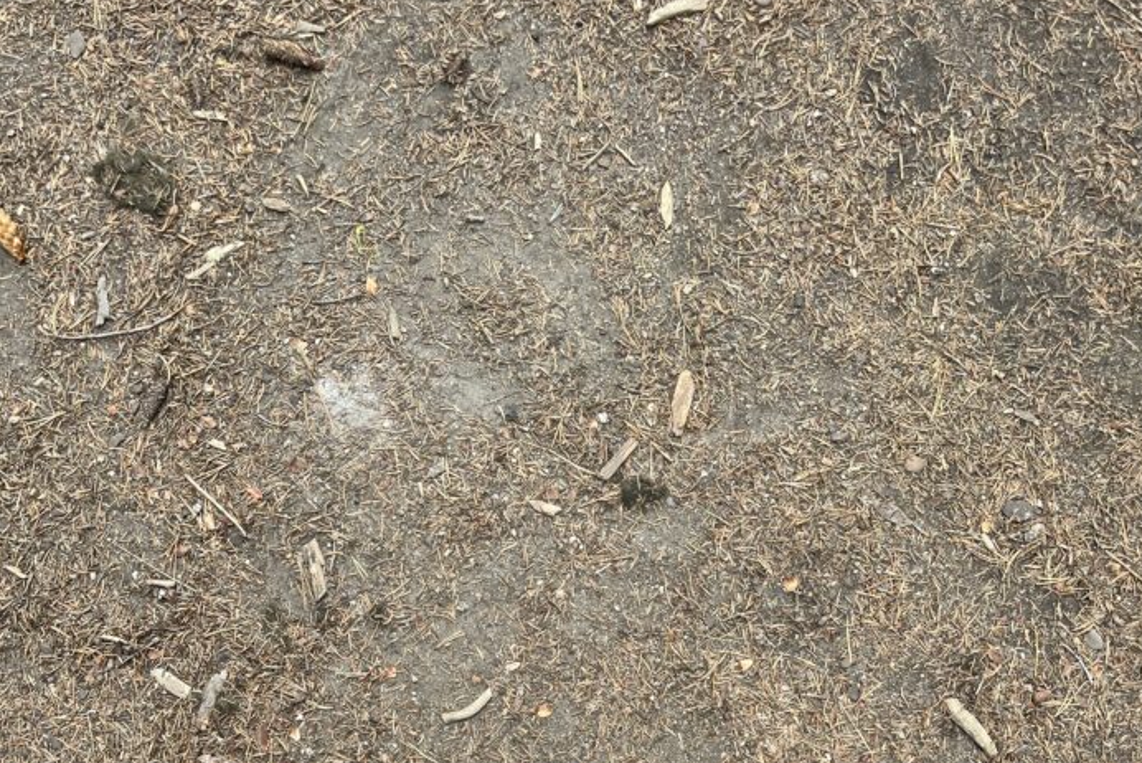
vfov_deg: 30.7
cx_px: 553
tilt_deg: -88.4
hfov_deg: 48.4
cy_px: 788
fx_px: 1269
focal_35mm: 40
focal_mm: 5.1
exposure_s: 1/122
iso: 40
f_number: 1.6
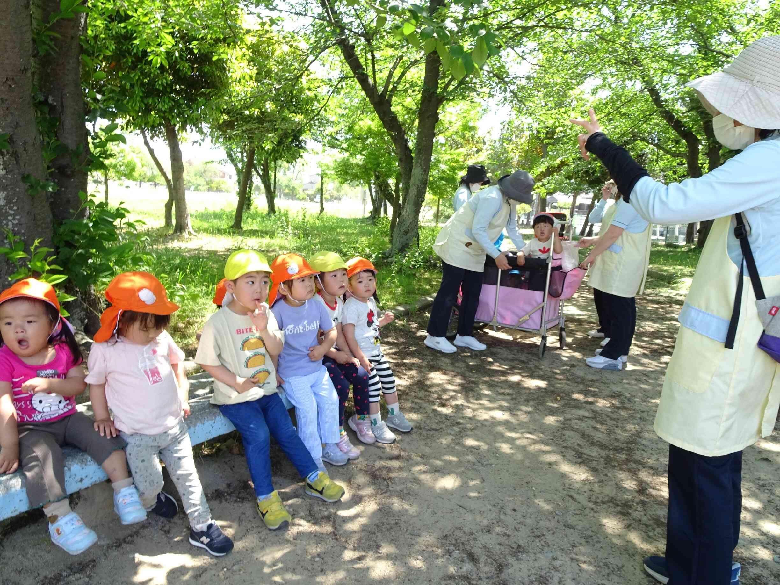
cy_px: 292
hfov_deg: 71.6
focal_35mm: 24
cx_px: 390
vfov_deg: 56.8
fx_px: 541
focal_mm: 4.1
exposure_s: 1/80
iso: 80
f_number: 3.5
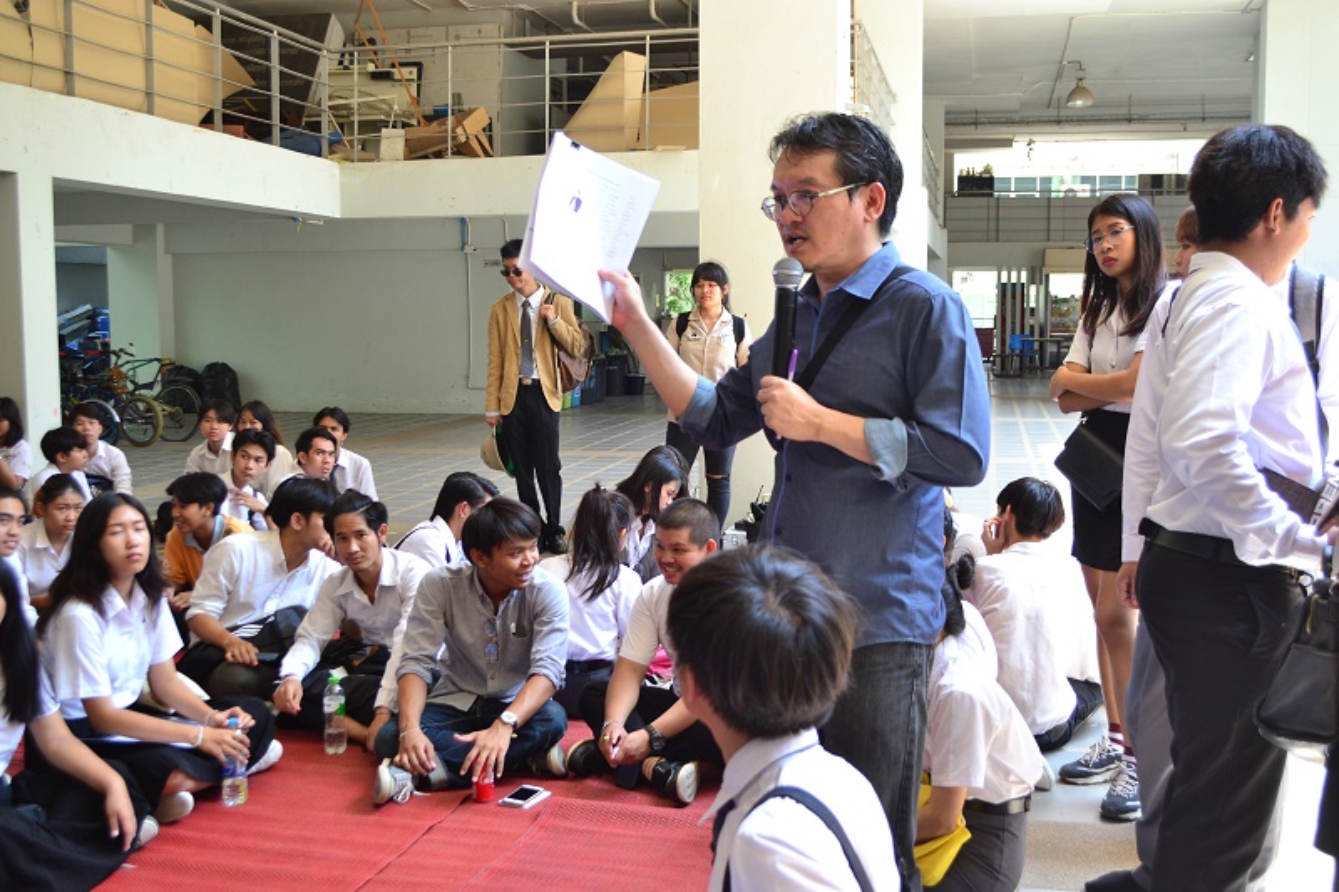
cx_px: 670
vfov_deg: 34.2
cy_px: 446
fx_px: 1450
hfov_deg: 49.6
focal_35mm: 39
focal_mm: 26
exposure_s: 1/100
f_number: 5
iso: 400
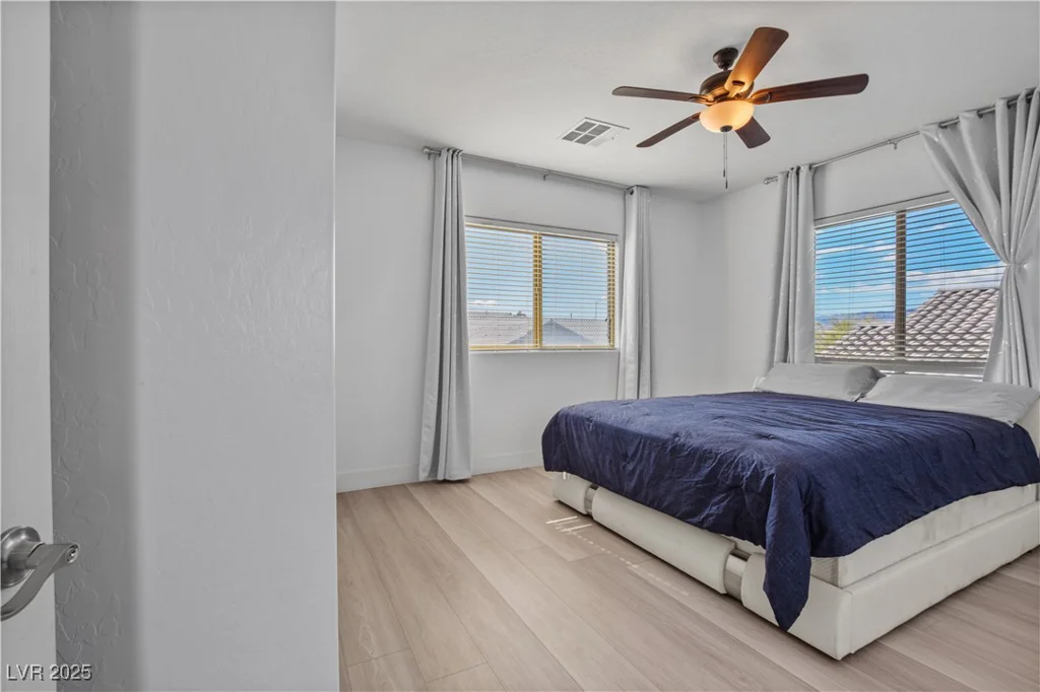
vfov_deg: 77.3
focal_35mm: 15
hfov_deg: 100.4
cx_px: 520
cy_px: 346
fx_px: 433
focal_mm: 10
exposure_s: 1/20
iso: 400
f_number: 8
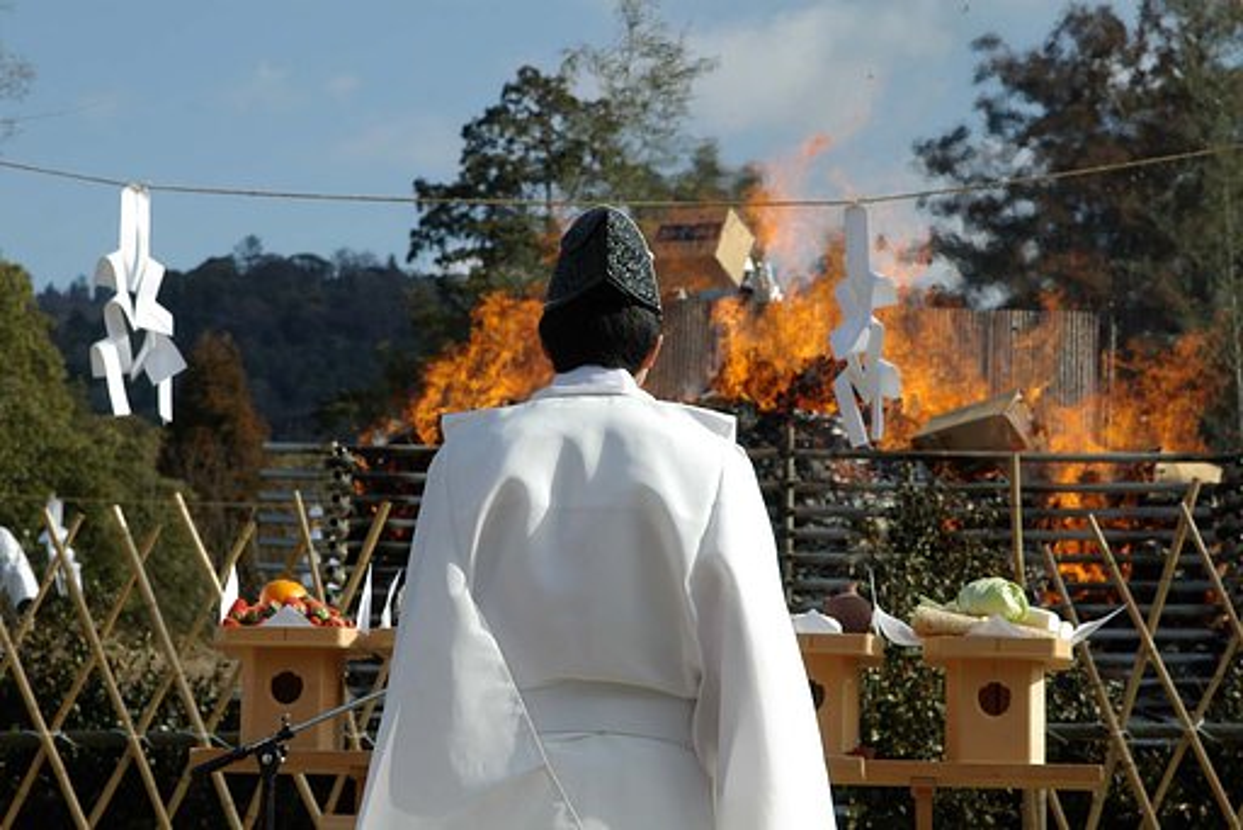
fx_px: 3886
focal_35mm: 112
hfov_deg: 18.2
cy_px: 415
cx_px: 622
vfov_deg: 12.2
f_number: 8
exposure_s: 1/350
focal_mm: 75
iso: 200
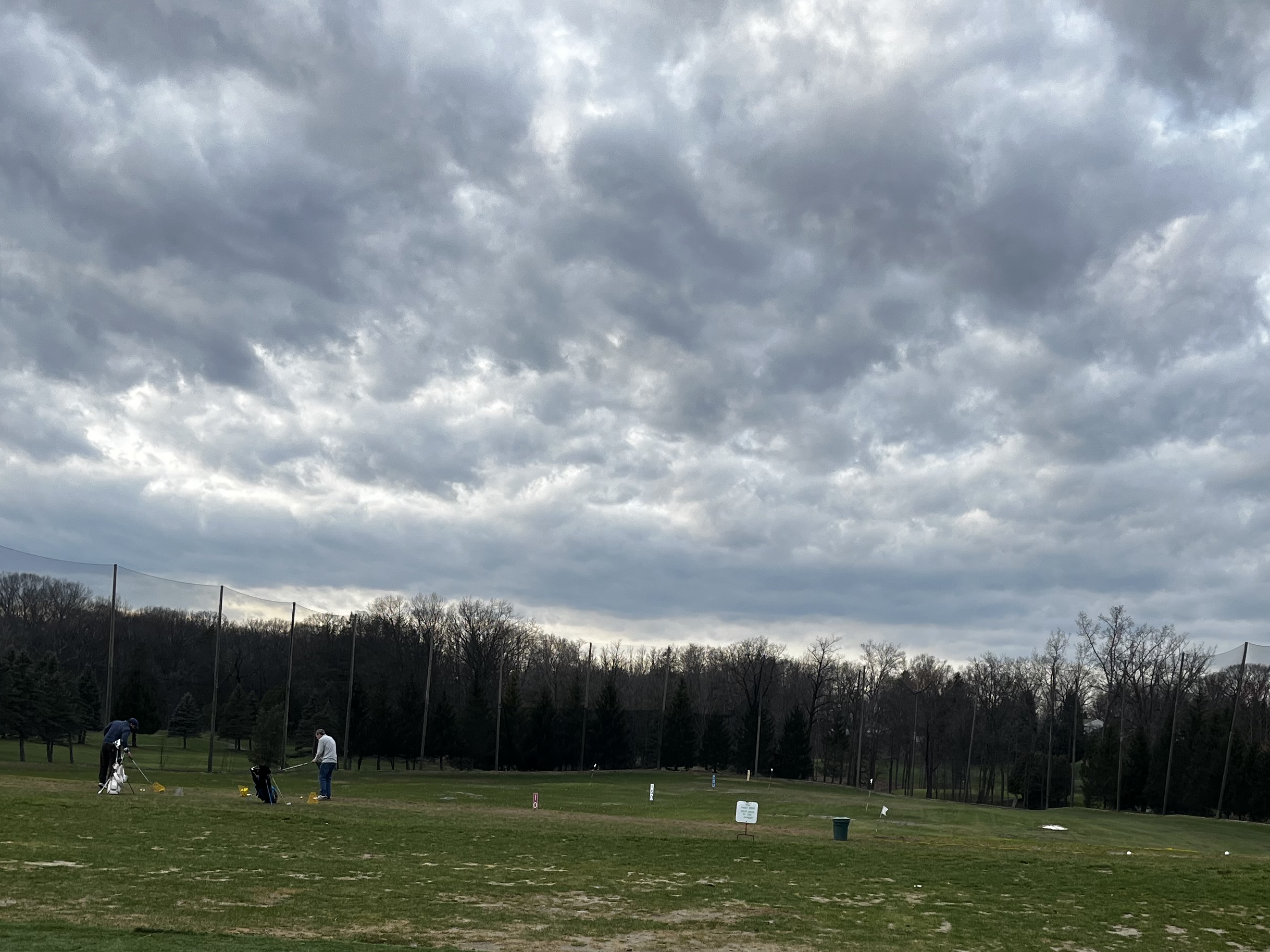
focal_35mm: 43
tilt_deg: -2.4
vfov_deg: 32.6
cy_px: 772
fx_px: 1577
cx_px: 719
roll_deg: -2.8
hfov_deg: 43.8
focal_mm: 5.1
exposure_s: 1/983
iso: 50
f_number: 1.6
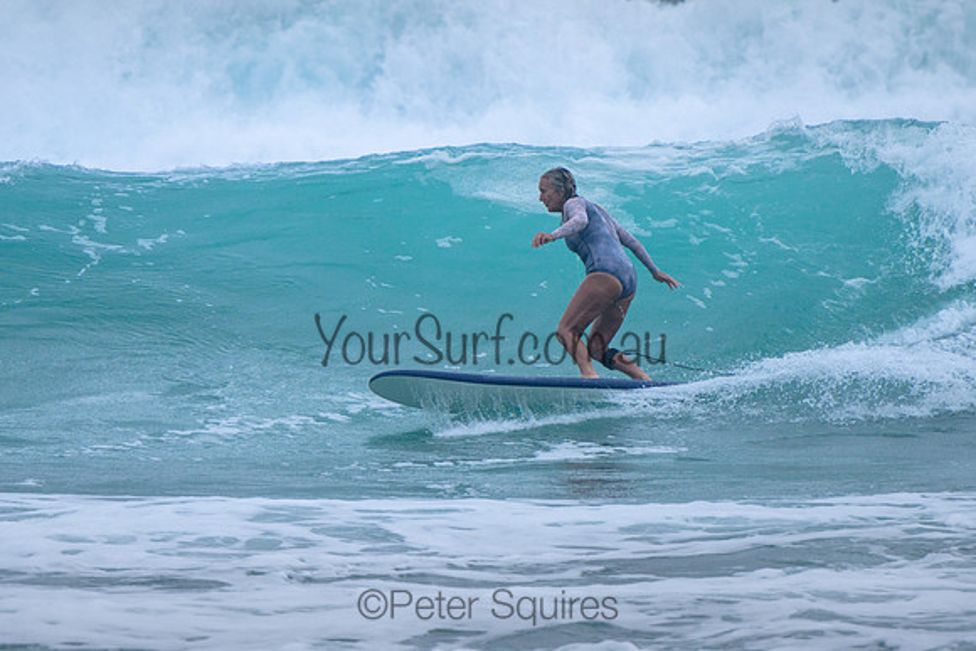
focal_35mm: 550
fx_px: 14918
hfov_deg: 3.7
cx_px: 481
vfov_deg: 2.5
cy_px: 254
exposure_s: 1/2000
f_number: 5.6
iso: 450
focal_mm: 400
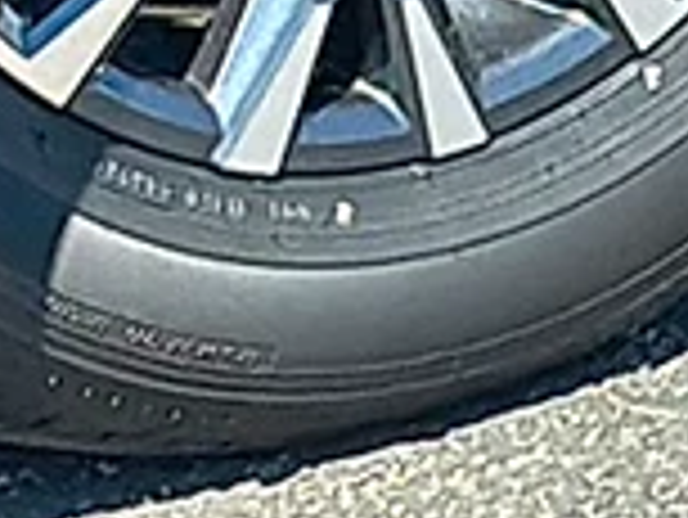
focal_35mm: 458
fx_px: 9110
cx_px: 1120
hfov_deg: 4.3
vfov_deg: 3.2
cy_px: -628
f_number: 1.78
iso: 80
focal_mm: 6.86
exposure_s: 1/2747
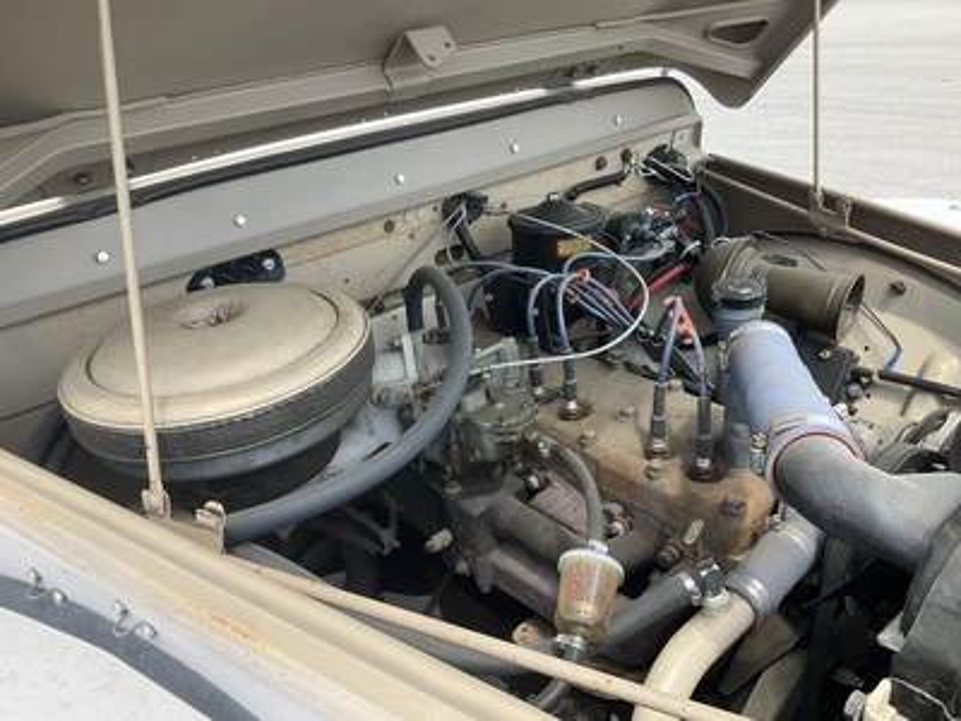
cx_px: 480
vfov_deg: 48.2
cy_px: 360
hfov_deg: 61.7
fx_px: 805
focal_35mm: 29
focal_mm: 3
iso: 25
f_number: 1.8
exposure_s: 1/412
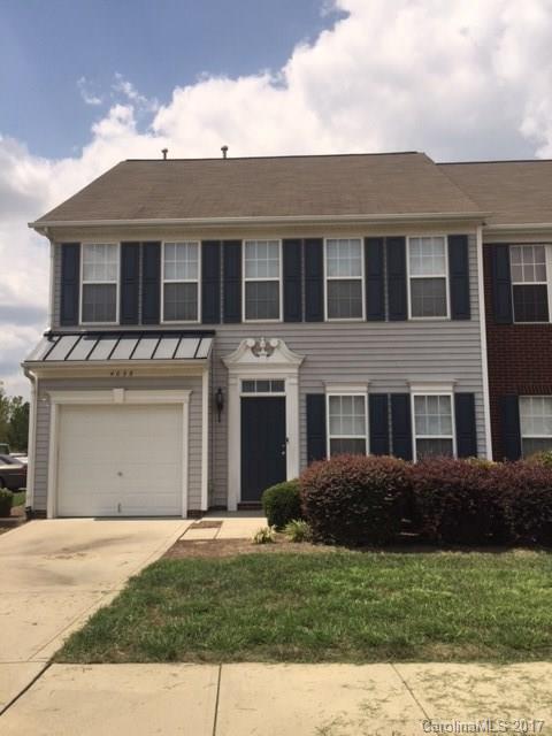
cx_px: 276
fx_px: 617
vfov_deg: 61.7
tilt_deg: +8.7
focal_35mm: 29
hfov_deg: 48.2
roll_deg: -0.3
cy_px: 368
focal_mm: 4.15
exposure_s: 1/3597
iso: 32
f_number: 2.2
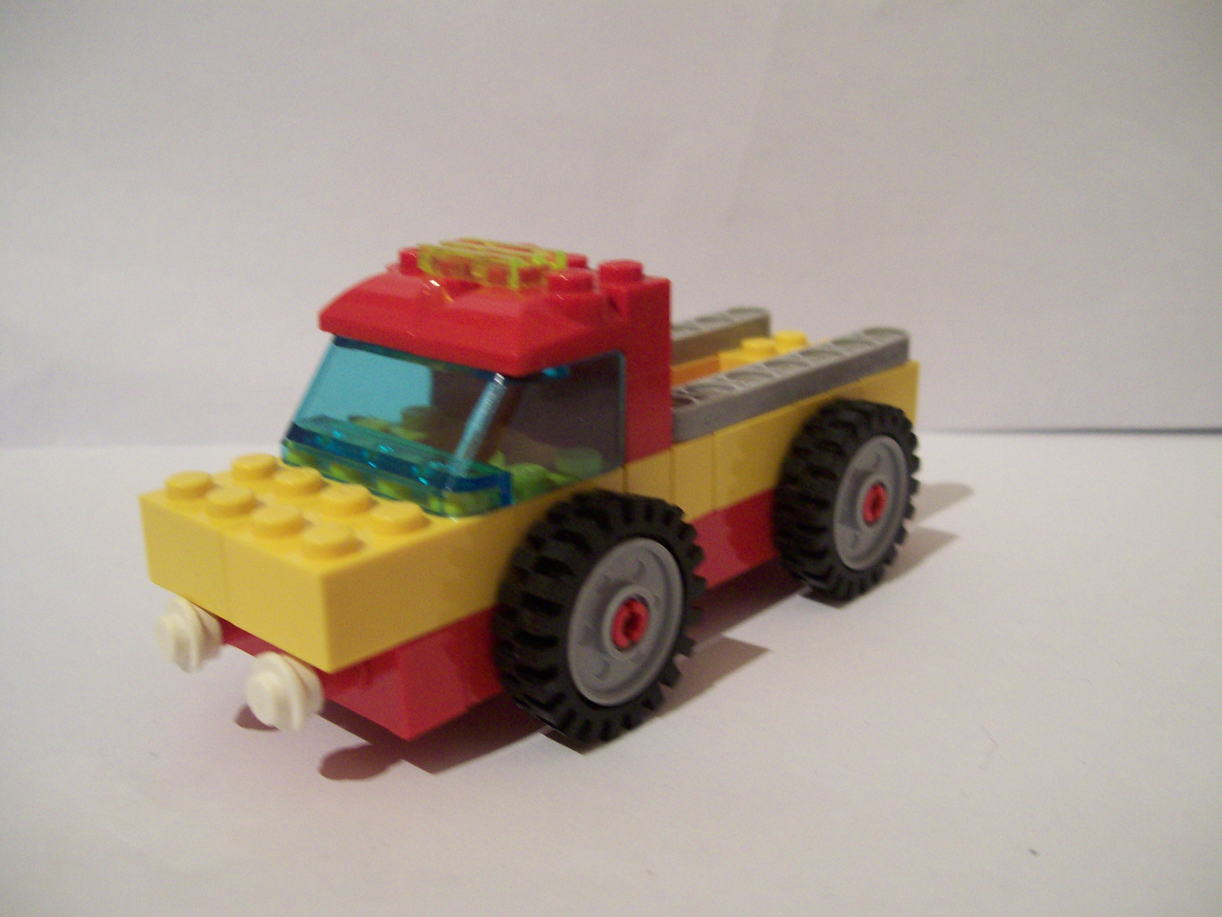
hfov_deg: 51.4
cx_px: 611
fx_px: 1271
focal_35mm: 36
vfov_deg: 39.7
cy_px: 458
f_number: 2.7
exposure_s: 1/9.11
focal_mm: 6
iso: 160
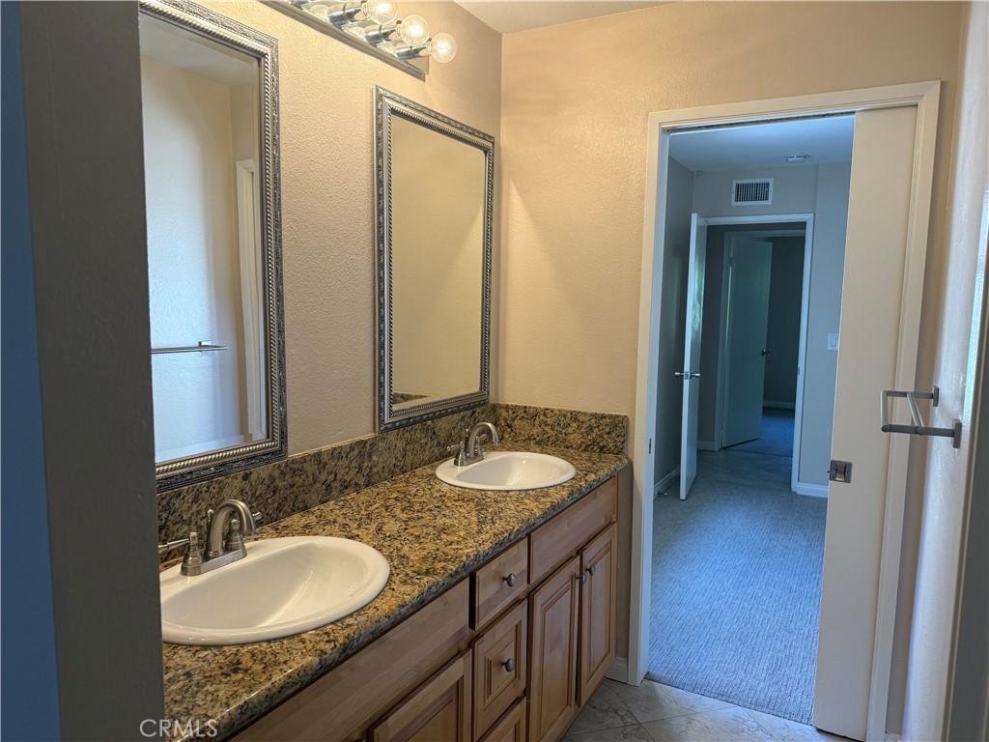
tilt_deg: -6.6
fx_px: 686
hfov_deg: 71.6
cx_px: 494
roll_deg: -2.1
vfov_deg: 56.8
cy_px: 371
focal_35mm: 24
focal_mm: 6.76
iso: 125
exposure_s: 1/120
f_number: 1.78
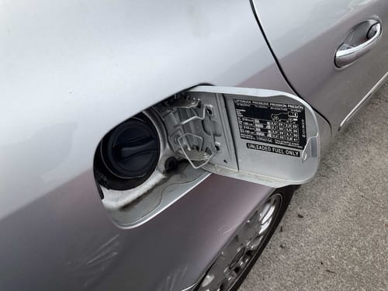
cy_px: 146
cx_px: 194
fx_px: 325
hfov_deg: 61.7
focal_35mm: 29
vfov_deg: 48.2
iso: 25
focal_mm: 3
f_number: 1.8
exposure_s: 1/1377
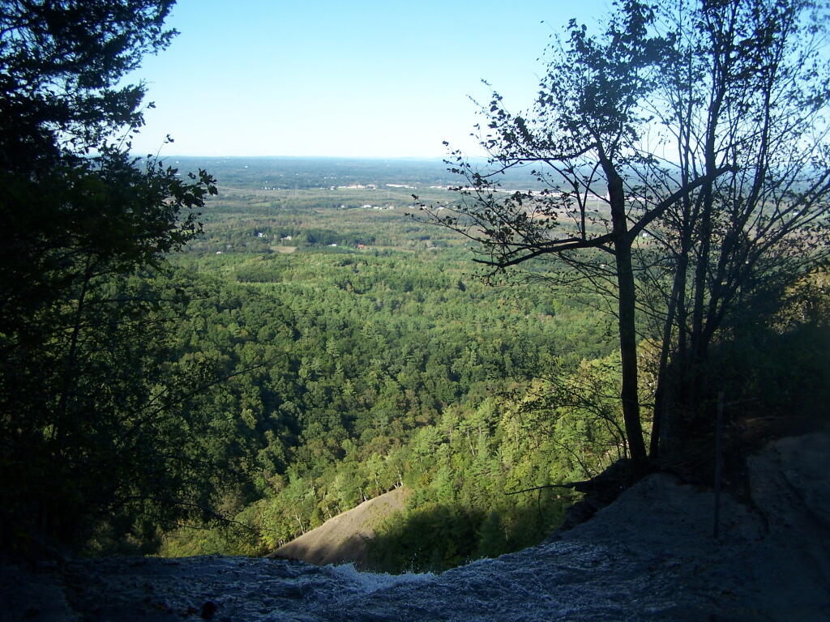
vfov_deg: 37.7
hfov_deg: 49.0
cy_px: 311
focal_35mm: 38
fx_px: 911
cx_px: 415
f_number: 2.8
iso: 80
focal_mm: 6.3
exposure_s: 1/640
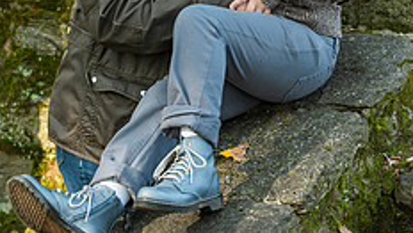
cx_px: 214
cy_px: -36
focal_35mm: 213
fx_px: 2335
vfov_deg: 5.7
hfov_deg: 10.1
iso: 320
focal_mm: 105
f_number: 3.5
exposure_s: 1/200
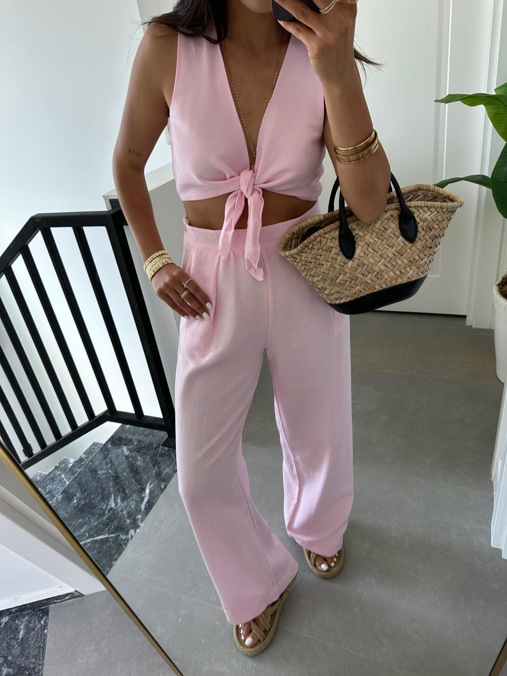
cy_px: 338
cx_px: 254
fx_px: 469
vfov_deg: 71.6
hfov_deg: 56.8
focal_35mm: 24
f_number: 1.78
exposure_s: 1/121
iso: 64
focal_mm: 6.86
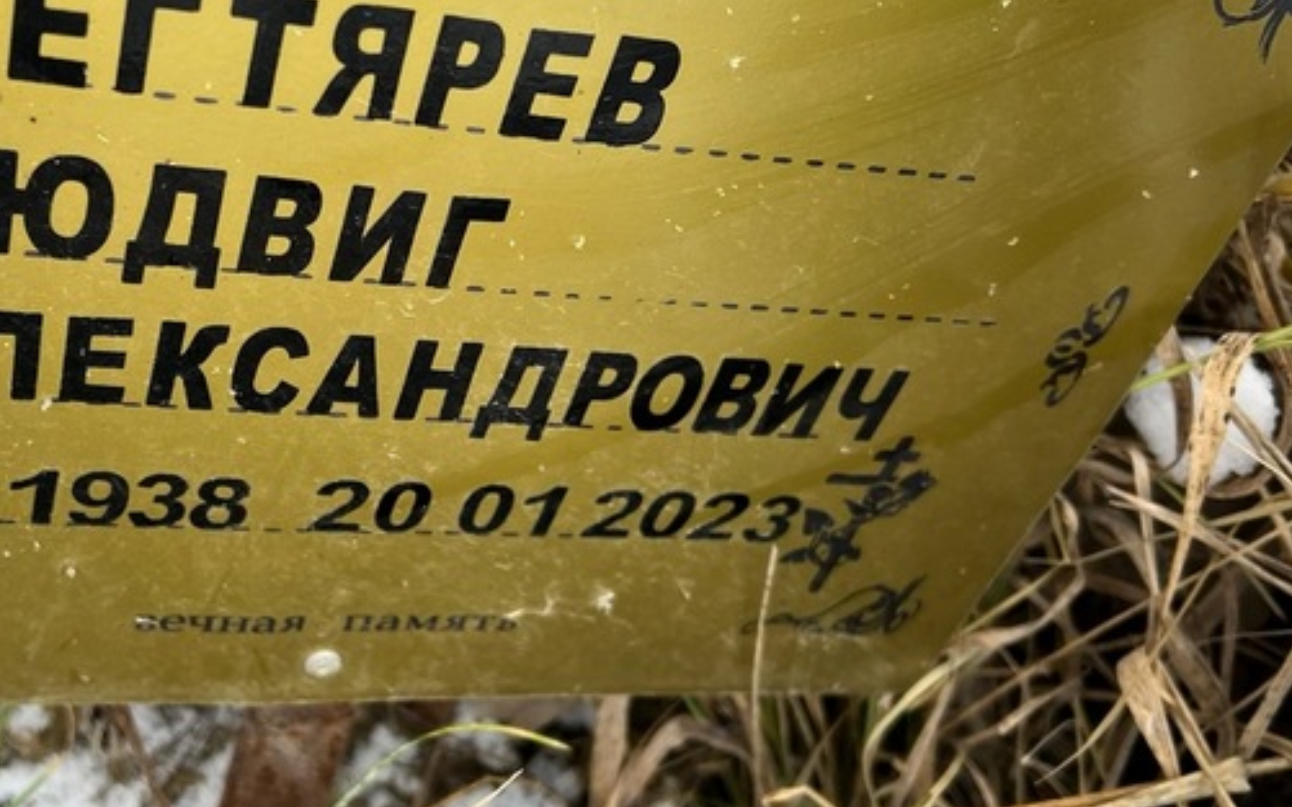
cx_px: 407
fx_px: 1549
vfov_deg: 29.2
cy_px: 400
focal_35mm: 44
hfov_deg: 44.5
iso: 80
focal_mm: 5.7
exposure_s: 1/121
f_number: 1.5
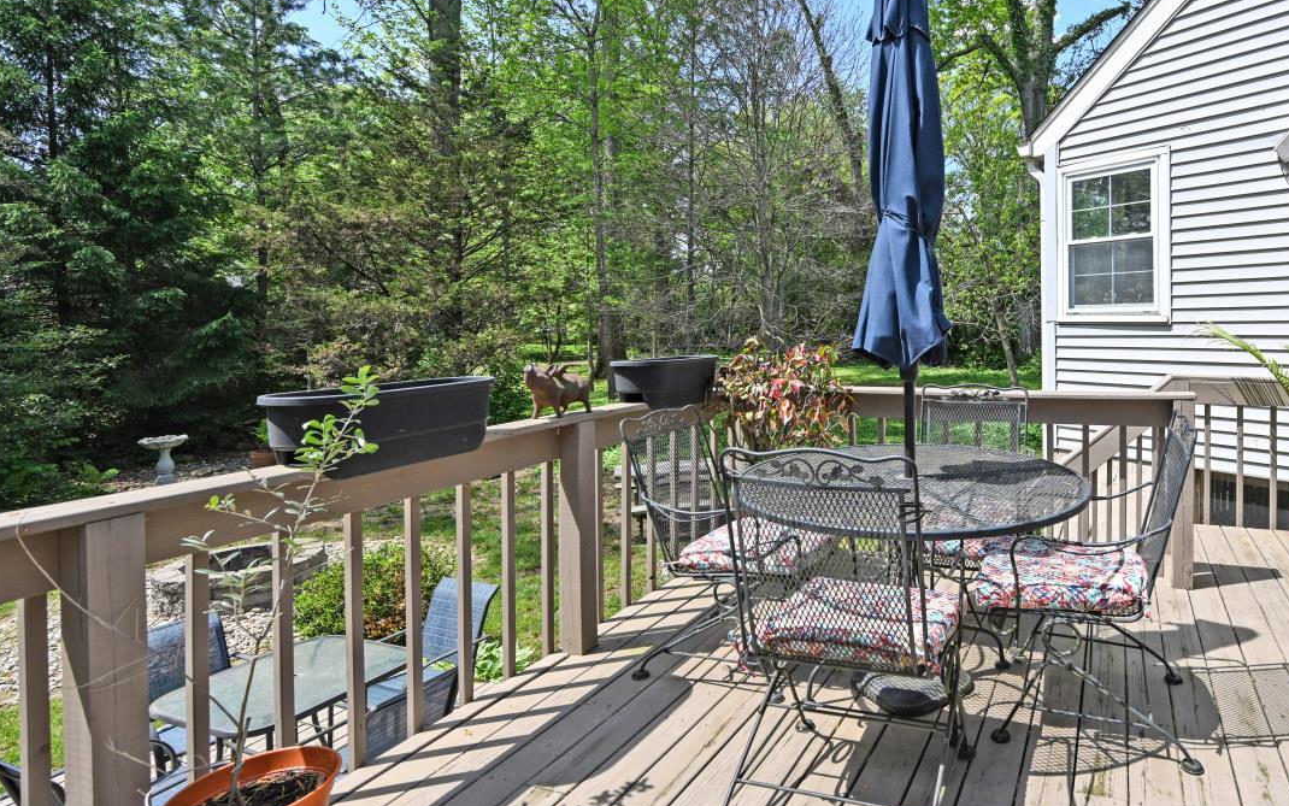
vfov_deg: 59.2
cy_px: 324
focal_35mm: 20
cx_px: 899
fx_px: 703
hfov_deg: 81.0
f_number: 6.3
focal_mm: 14
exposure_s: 1/320
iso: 100
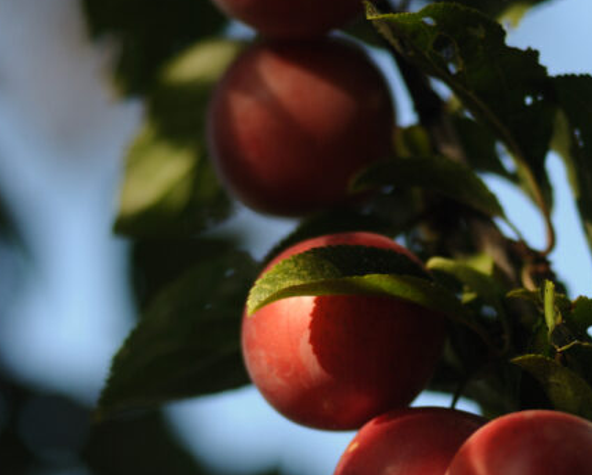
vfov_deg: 7.9
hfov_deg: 9.9
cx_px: 427
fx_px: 3419
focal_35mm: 195
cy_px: 478
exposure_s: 1/1000
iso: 200
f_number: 2.8
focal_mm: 58
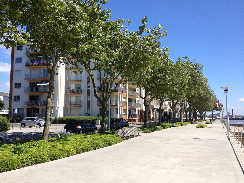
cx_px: 122
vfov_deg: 40.7
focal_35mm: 35
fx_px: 247
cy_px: 92
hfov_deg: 52.6
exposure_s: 1/1493
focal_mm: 4.28
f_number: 2.4
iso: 50
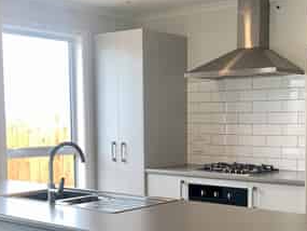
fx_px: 532
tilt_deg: -6.6
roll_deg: +0.3
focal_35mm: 60
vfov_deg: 24.0
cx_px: 177
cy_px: 186
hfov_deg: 32.1
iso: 25
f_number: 1.8
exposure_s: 1/105
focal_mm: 4.25
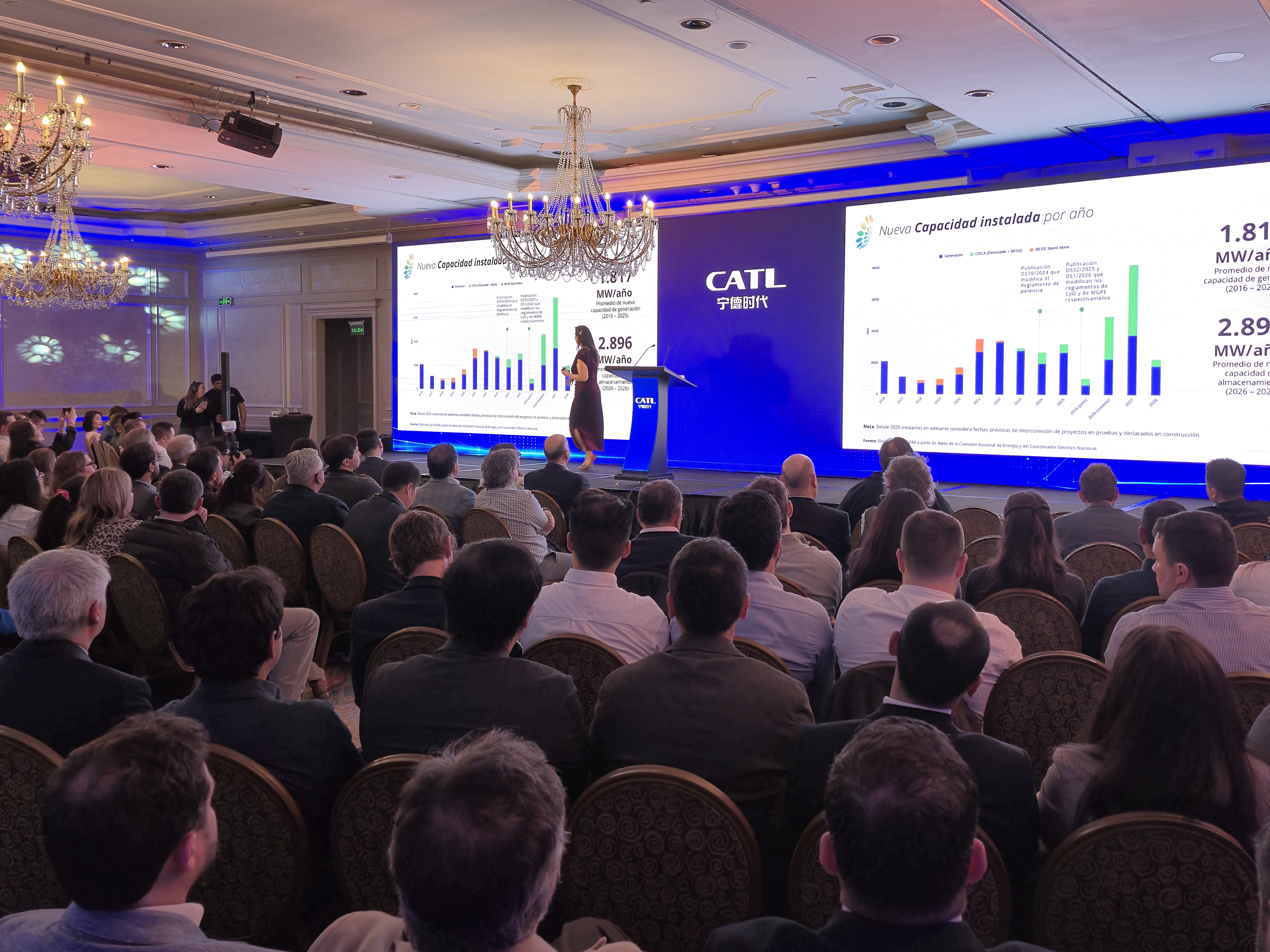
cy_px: 412
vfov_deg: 46.7
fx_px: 1101
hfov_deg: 59.9
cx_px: 693
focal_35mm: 30
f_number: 1.8
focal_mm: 5.4
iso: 40
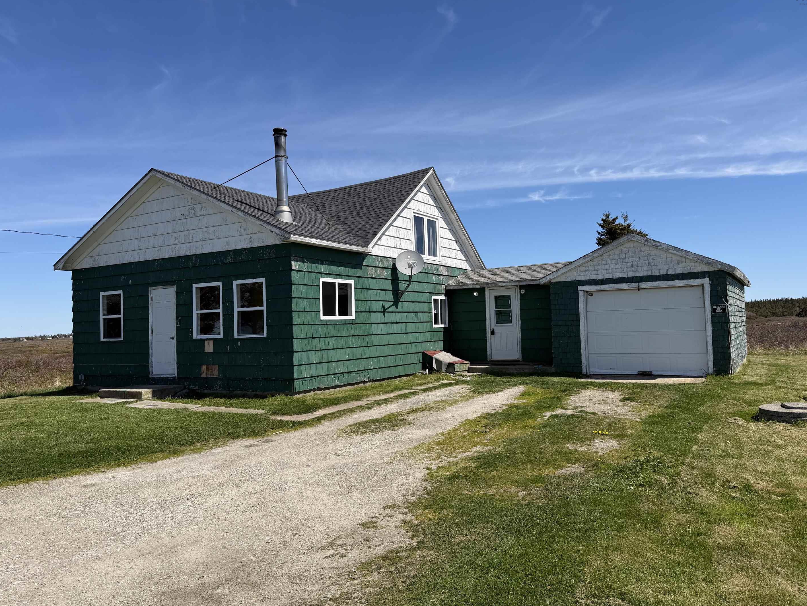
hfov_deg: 67.3
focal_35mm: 26
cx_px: 407
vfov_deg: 53.1
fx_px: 606
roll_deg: +2.2
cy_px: 308
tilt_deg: +0.7
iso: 80
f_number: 1.78
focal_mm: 6.76
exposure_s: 1/5319
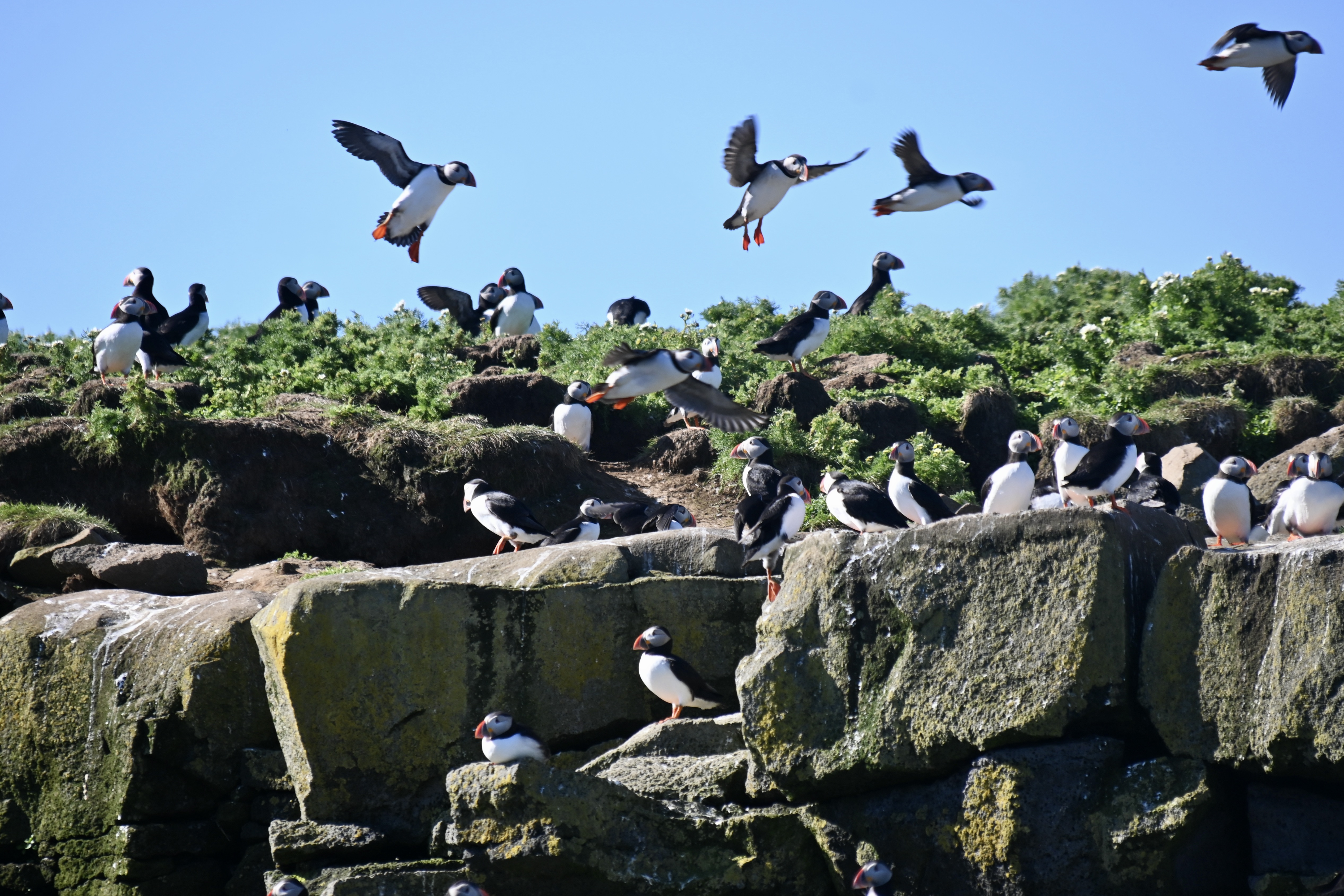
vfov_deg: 3.1
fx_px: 16798
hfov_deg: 4.6
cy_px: 448
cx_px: 672
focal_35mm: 450
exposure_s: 1/500
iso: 200
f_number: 6.3
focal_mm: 300
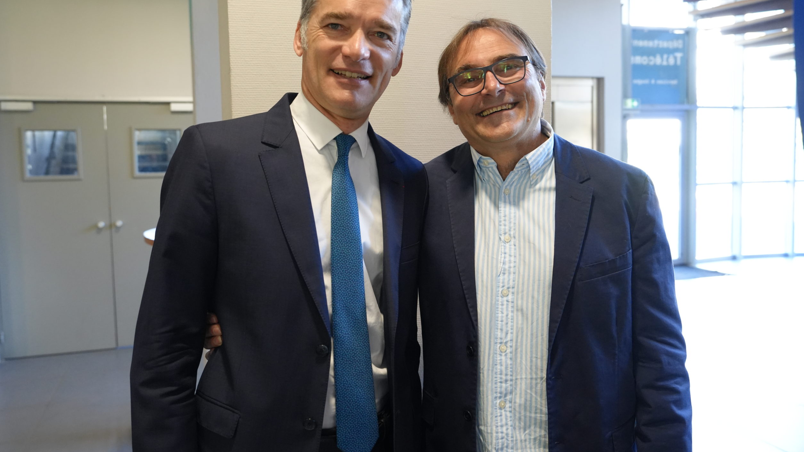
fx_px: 682
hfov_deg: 61.0
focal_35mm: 32
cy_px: 214
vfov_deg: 36.7
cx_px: 405
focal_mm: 30
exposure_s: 1/160
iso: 3200
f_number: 4
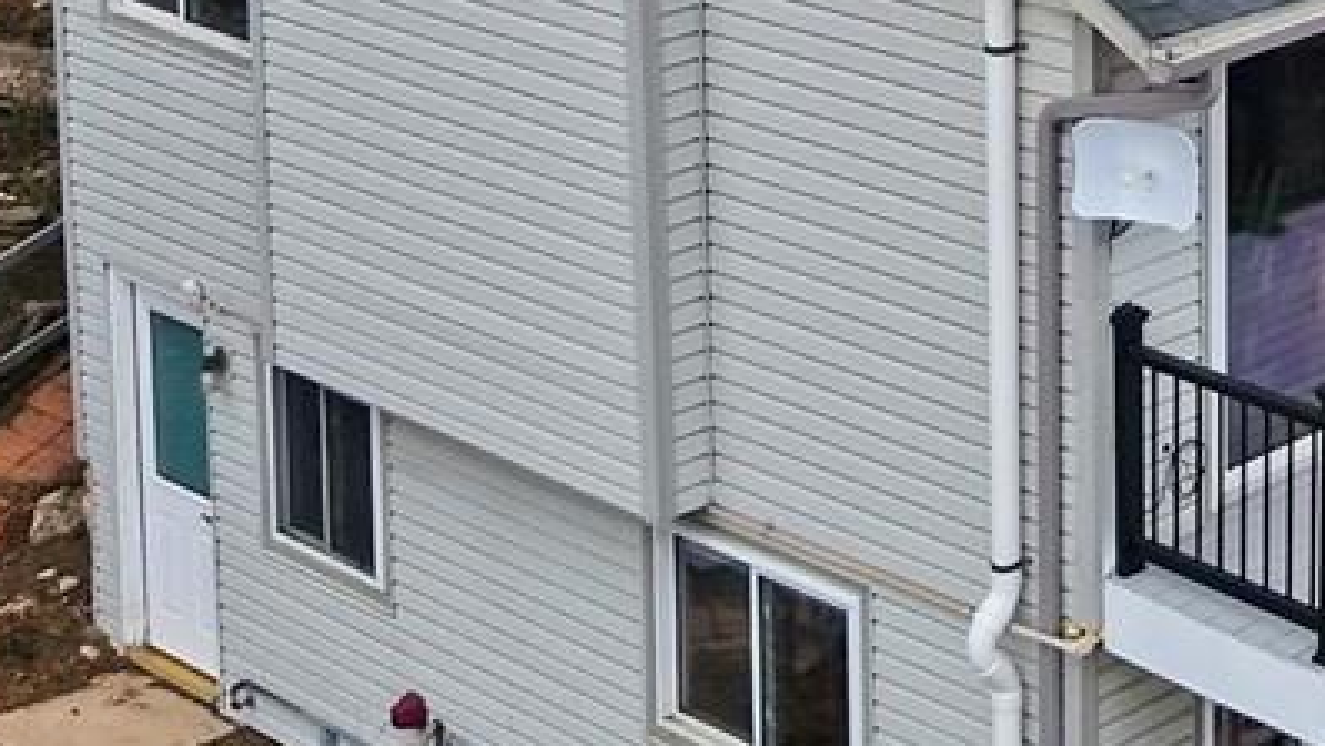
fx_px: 3690
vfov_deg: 11.0
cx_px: 1392
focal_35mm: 105
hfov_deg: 19.6
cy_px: -420
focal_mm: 8.7
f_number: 1.8
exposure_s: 1/6400
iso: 320
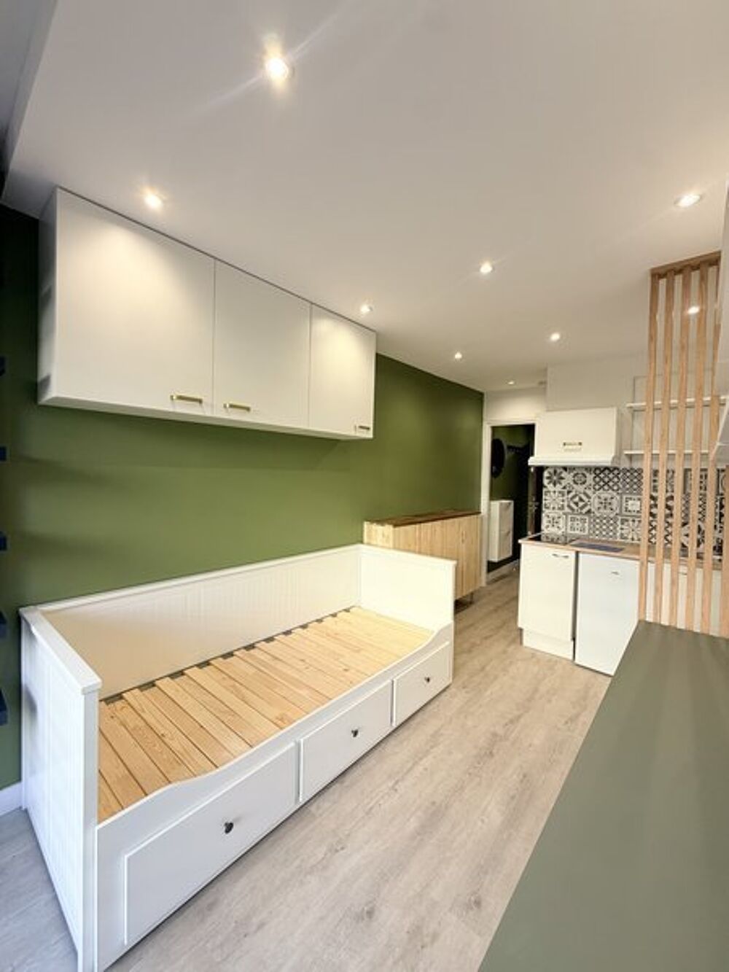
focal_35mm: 14
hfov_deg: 85.7
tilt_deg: -3.8
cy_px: 486
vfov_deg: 102.1
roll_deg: -1.6
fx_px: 393
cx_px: 364
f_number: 2.2
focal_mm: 2.22
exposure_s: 1/121
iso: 100
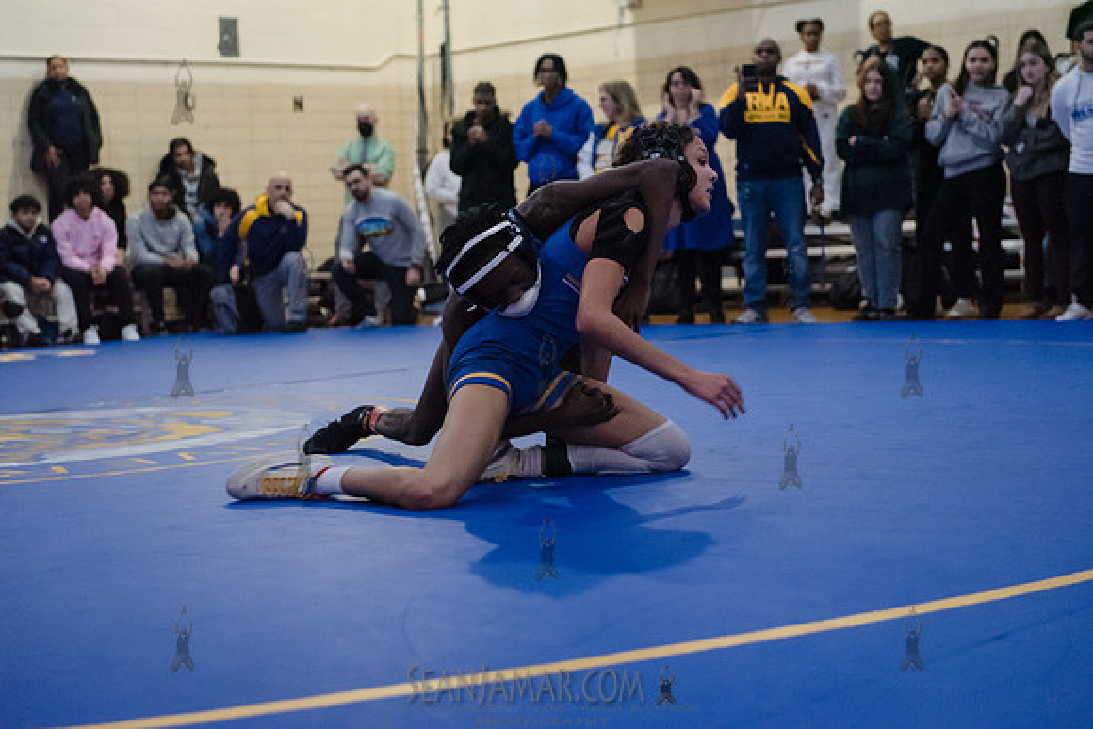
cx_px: 546
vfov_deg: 19.5
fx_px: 2126
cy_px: 364
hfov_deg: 28.8
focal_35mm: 70
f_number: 3.2
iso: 8000
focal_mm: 70
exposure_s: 1/400
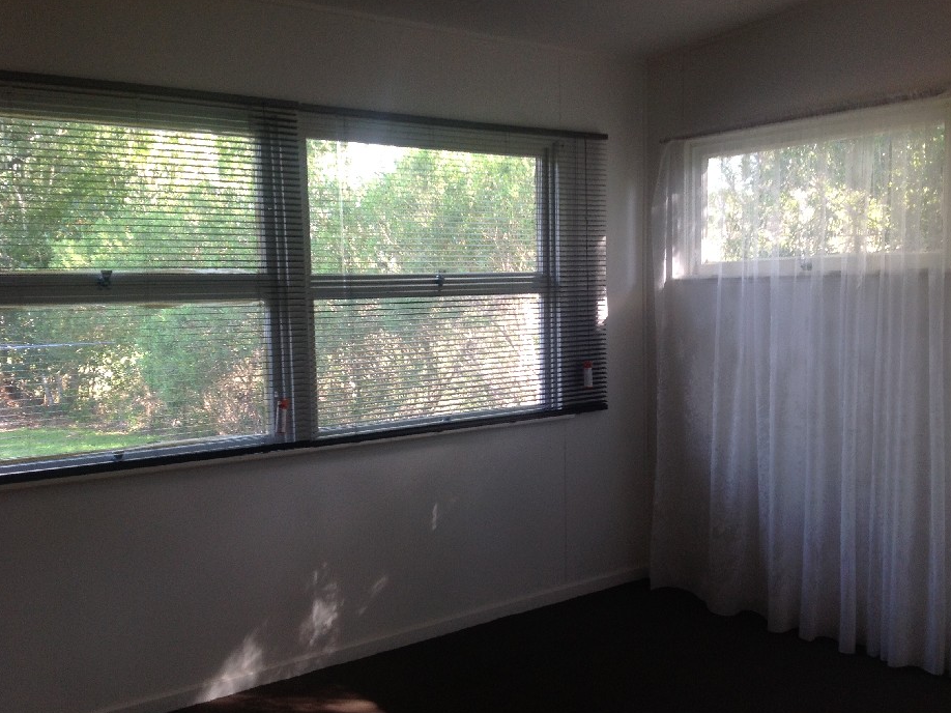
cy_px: 367
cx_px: 510
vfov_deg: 36.8
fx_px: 1071
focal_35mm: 39
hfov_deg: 47.8
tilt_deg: -3.2
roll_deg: +0.1
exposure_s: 1/60
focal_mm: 4.28
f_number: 2.4
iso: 64
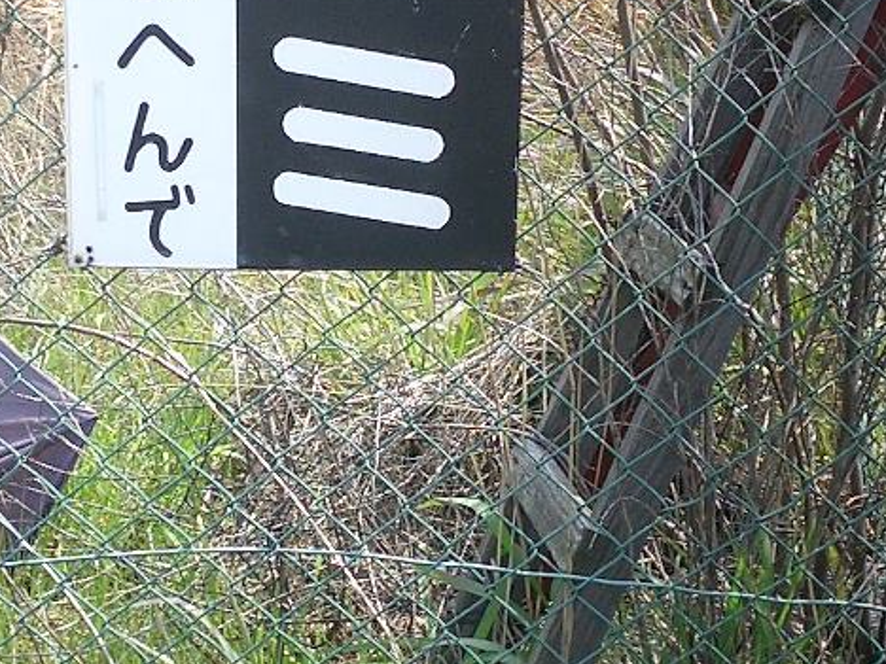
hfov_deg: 23.7
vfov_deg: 18.0
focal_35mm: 81
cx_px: 140
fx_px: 2073
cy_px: 123
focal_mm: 5.6
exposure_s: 1/320
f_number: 3.5
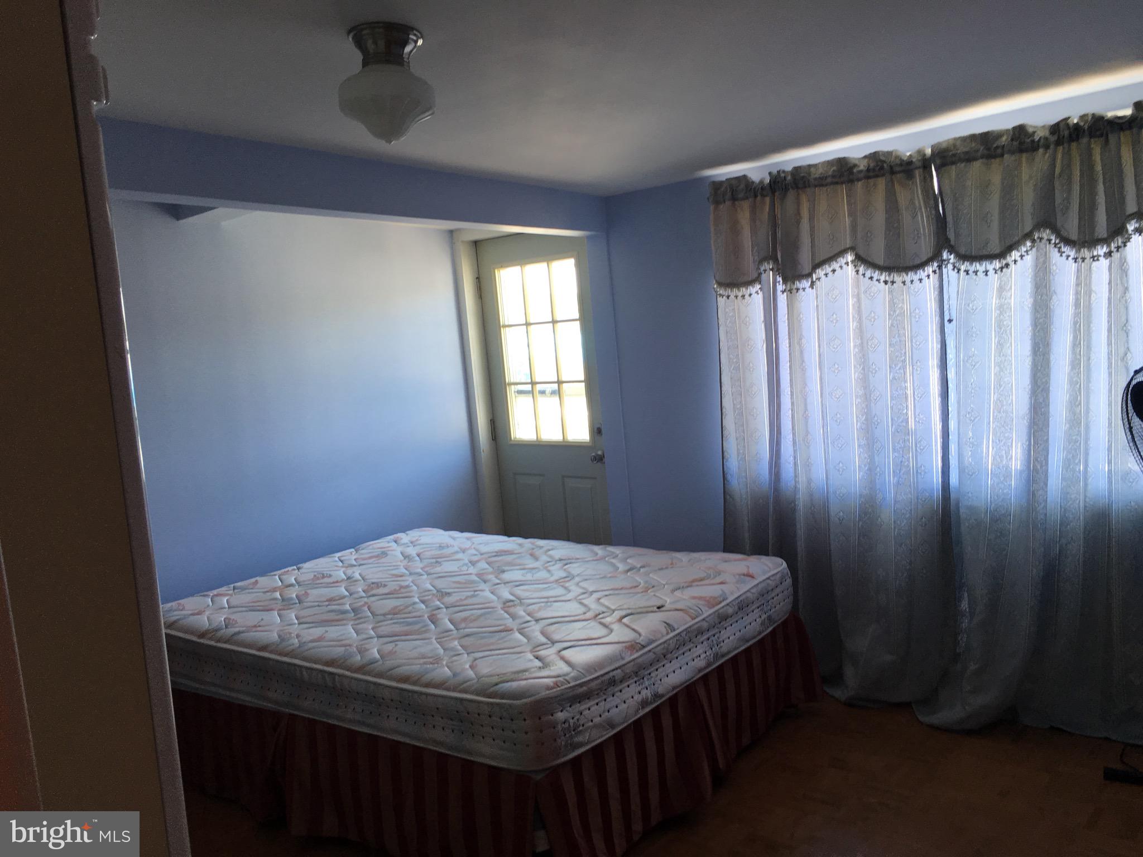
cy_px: 428
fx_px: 958
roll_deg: +5.8
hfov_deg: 61.7
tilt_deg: -5.0
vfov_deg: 48.2
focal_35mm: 29
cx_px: 572
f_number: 2.2
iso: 25
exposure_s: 1/40
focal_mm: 4.15
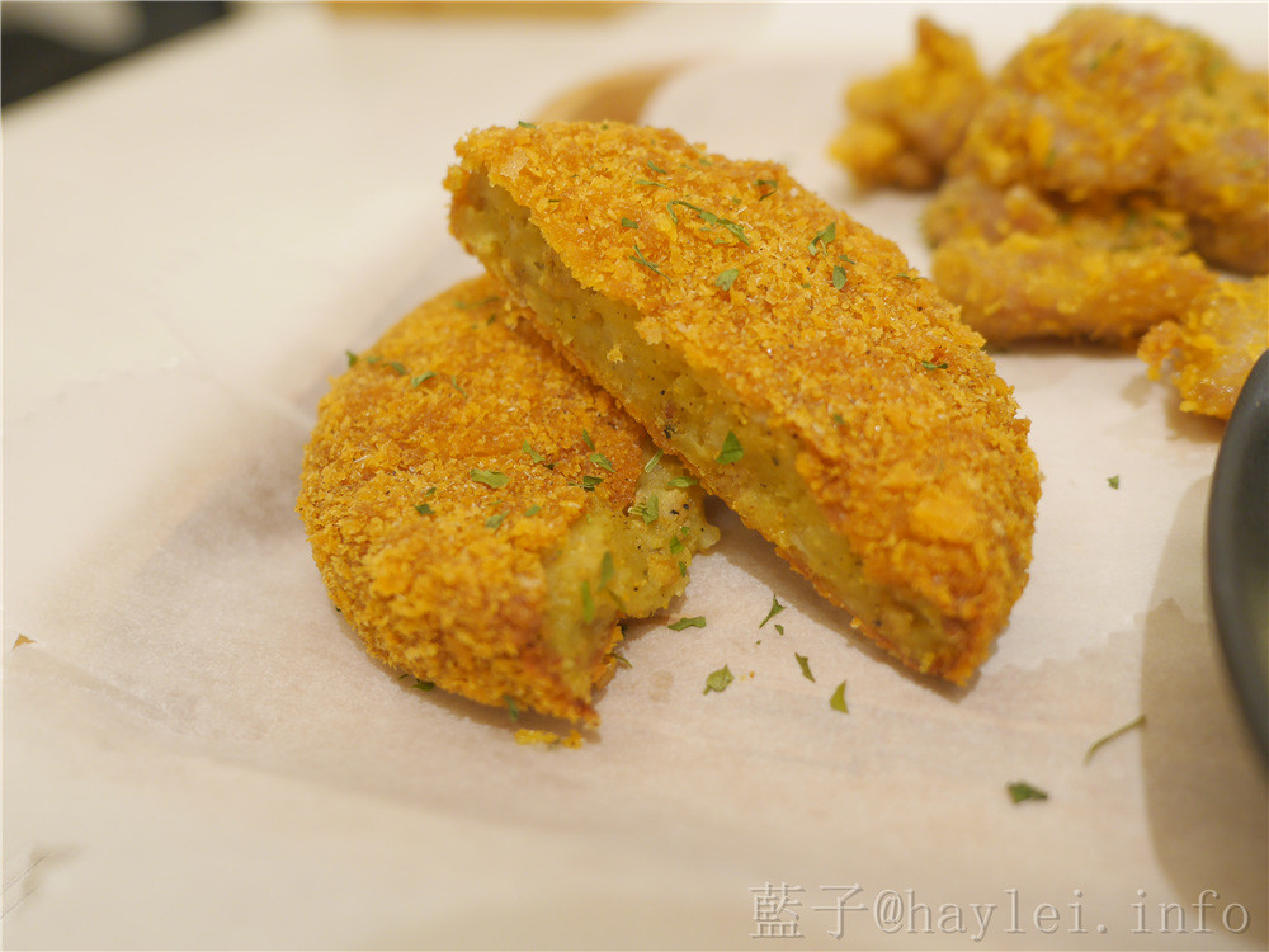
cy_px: 476
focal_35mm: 30
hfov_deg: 60.0
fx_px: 1100
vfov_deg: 46.8
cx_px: 634
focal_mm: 15
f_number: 2.8
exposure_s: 1/60
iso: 400
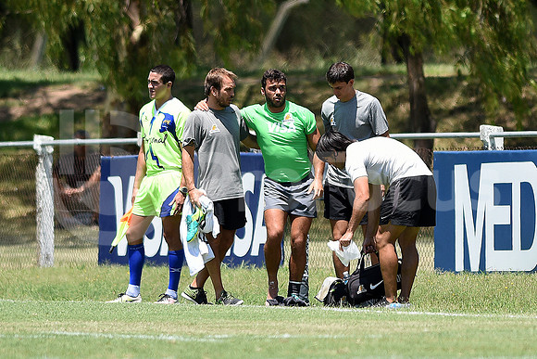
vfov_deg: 4.6
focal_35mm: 300
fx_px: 4476
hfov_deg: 6.9
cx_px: 268
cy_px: 180
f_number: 2.8
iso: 200
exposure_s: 1/2500
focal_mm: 300
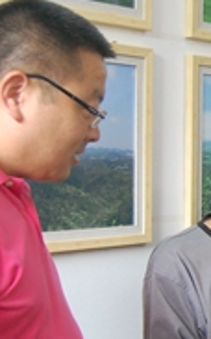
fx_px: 848
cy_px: 235
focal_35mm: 92
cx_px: 378
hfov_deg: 12.9
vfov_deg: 22.4
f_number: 4.5
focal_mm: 22
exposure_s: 1/80
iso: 1600
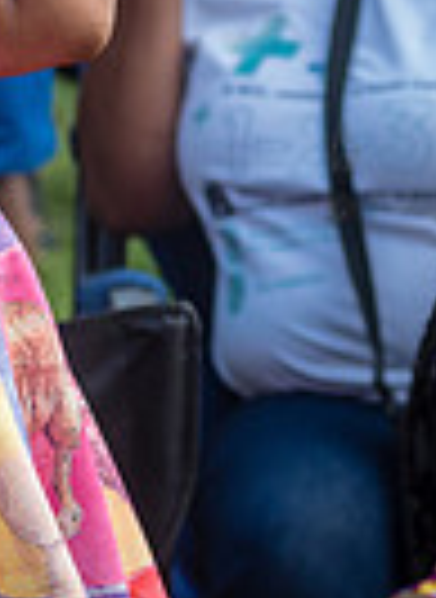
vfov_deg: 5.0
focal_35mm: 394
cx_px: -279
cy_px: -247
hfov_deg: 3.7
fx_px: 6737
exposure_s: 1/320
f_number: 4.5
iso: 500
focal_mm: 80
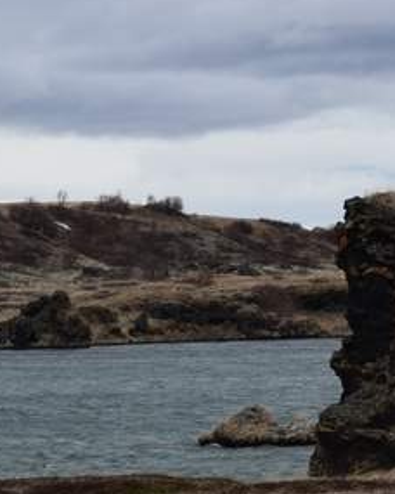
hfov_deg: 5.4
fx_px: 4073
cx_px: 764
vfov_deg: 6.9
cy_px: 247
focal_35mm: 279
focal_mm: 55
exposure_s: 1/320
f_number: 9
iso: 200
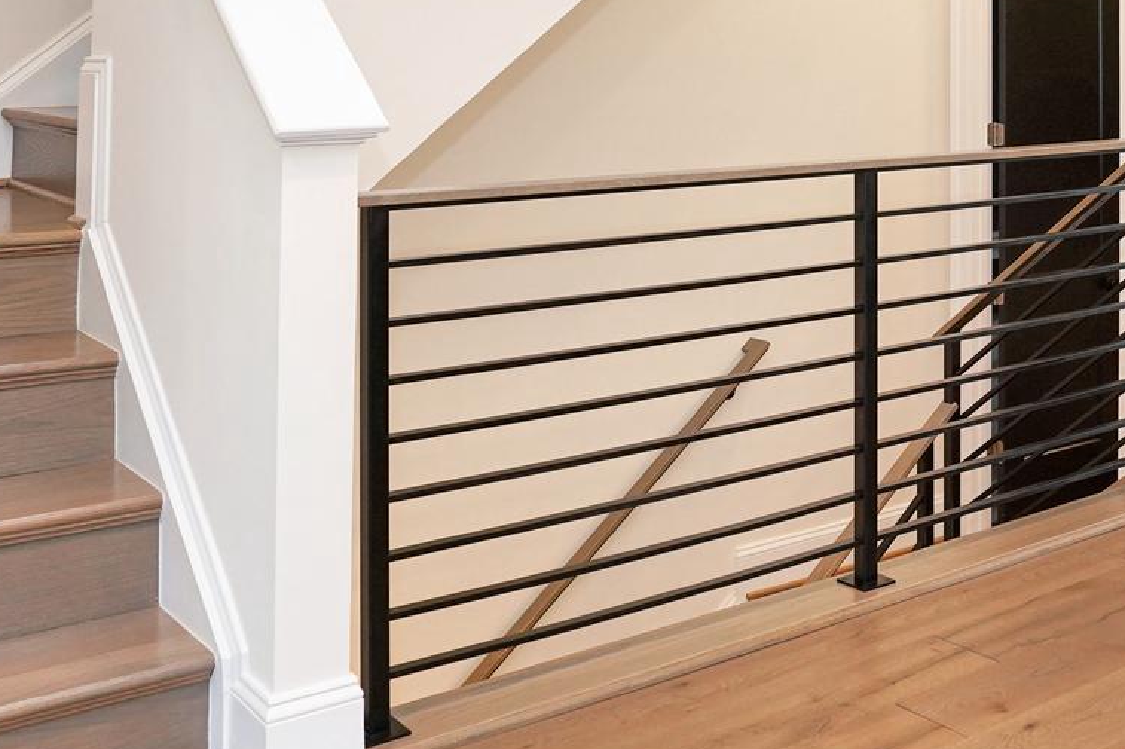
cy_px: 72
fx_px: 1437
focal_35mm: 46
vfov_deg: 28.1
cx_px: 811
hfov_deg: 41.8
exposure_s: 1/160
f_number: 4
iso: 1000
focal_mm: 17
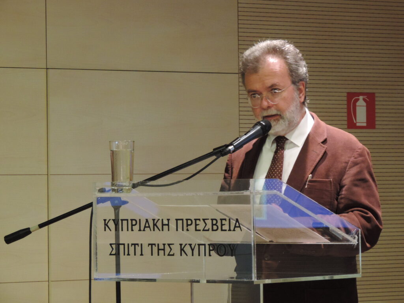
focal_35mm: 185
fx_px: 2159
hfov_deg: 10.7
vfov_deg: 8.0
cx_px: 202
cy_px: 152
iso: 800
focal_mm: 33
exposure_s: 1/20
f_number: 4.6
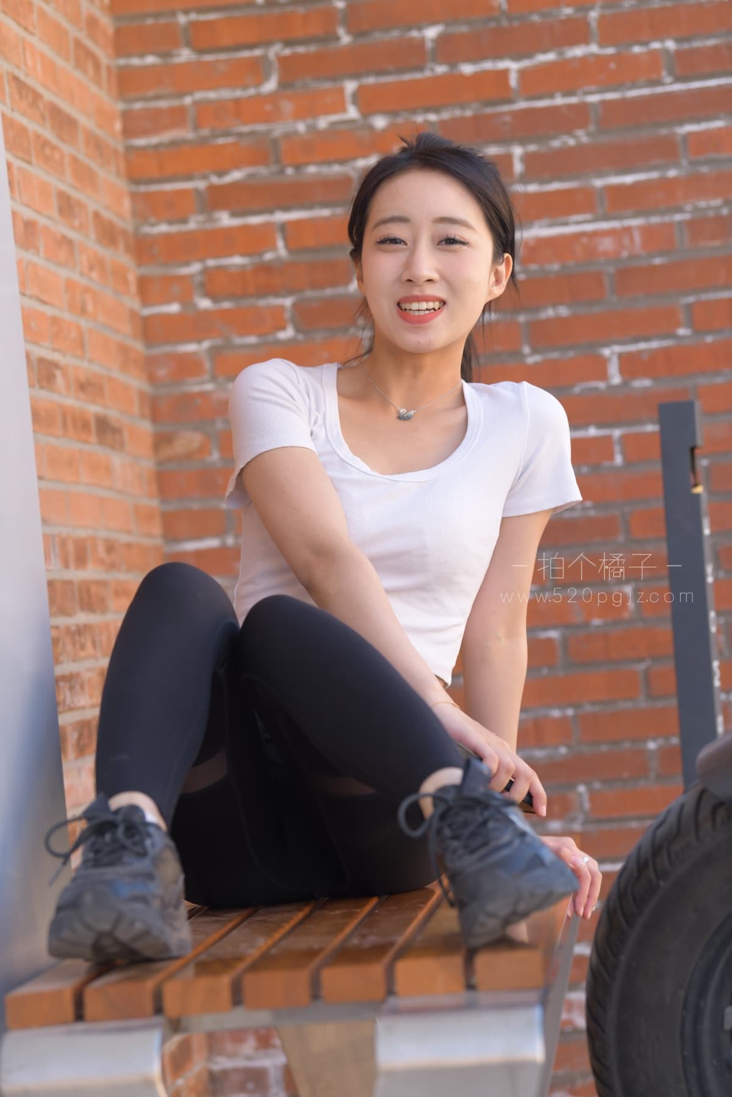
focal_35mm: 116
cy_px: 548
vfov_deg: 17.6
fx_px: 3538
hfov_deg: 11.8
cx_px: 366
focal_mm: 116
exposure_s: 1/250
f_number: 4
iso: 450
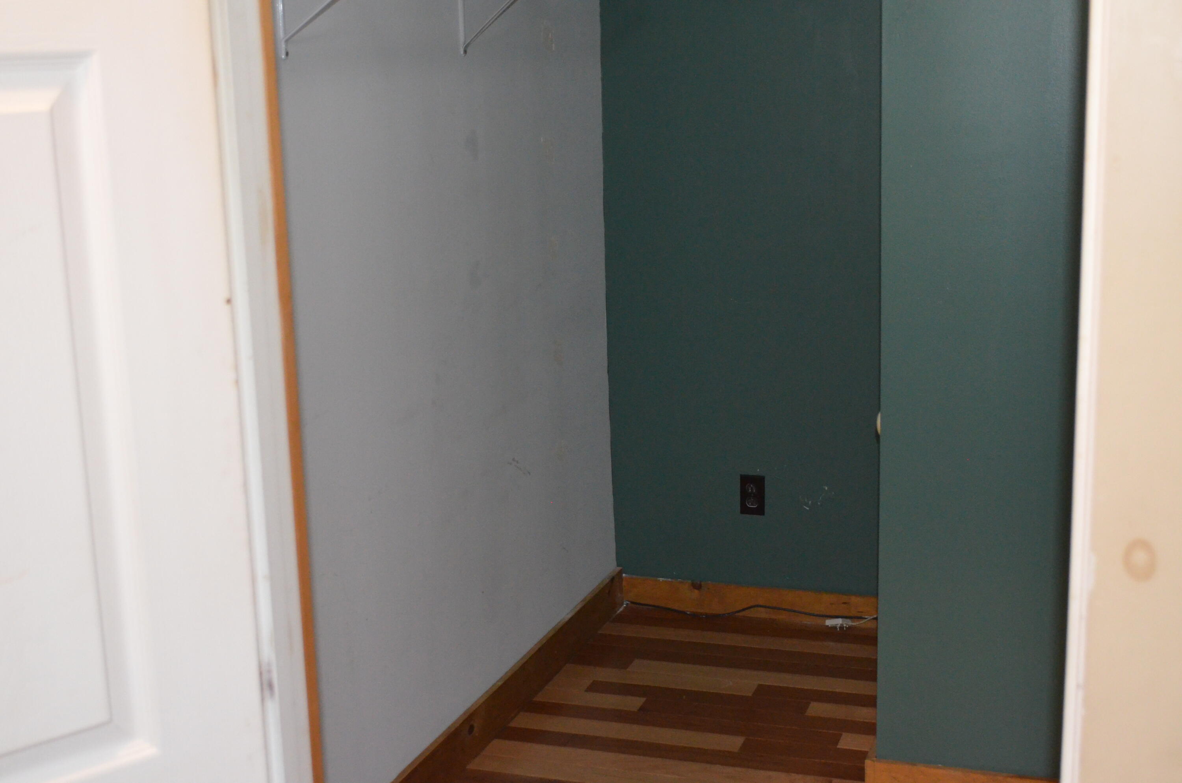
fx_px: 1573
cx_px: 591
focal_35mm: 48
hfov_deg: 41.2
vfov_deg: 28.0
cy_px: 392
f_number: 4.8
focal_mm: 32
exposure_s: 1/60
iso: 3200
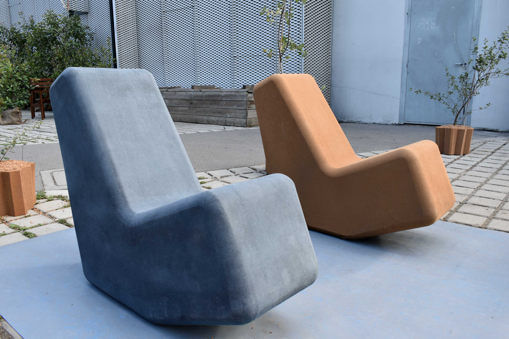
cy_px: 170
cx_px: 254
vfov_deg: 43.6
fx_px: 424
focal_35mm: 30
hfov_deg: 61.9
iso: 400
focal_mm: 20
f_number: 7.1
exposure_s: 1/200
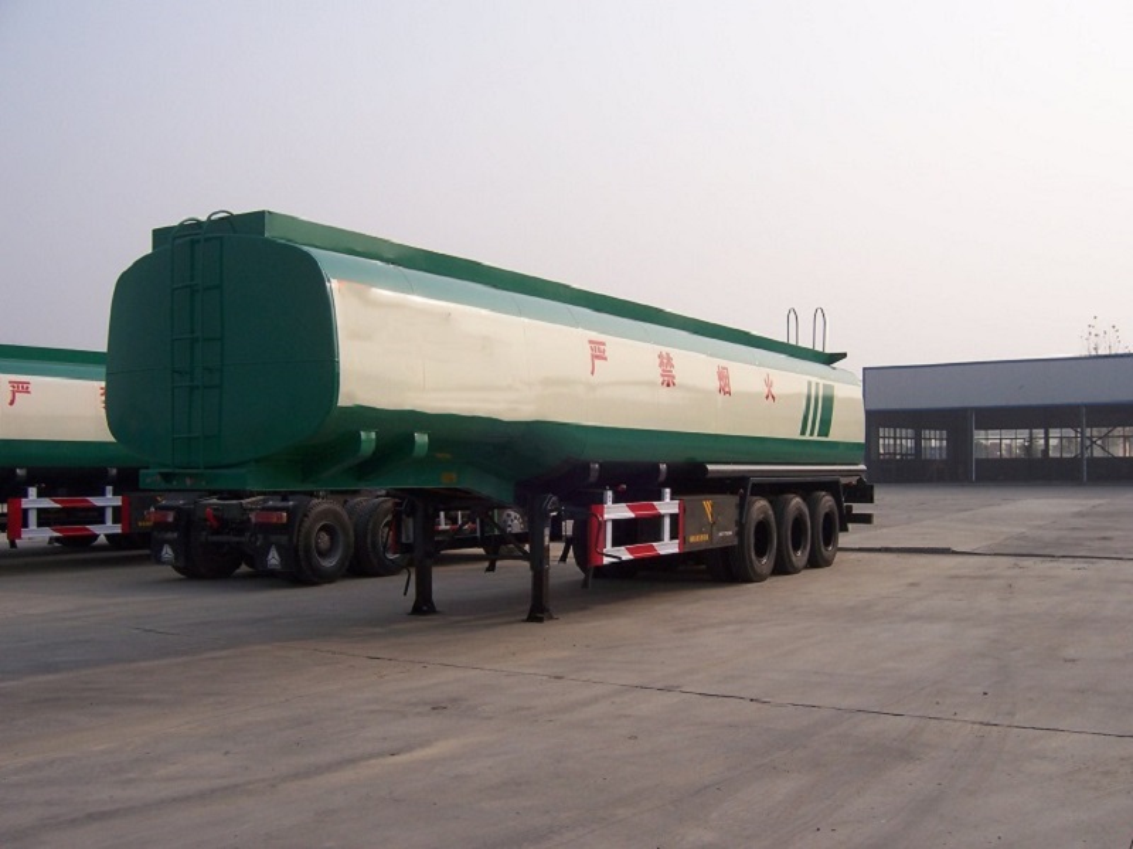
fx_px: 1178
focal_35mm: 36
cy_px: 424
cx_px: 566
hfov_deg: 51.4
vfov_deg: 39.6
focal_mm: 6.2
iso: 80
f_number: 4.5
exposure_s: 1/400
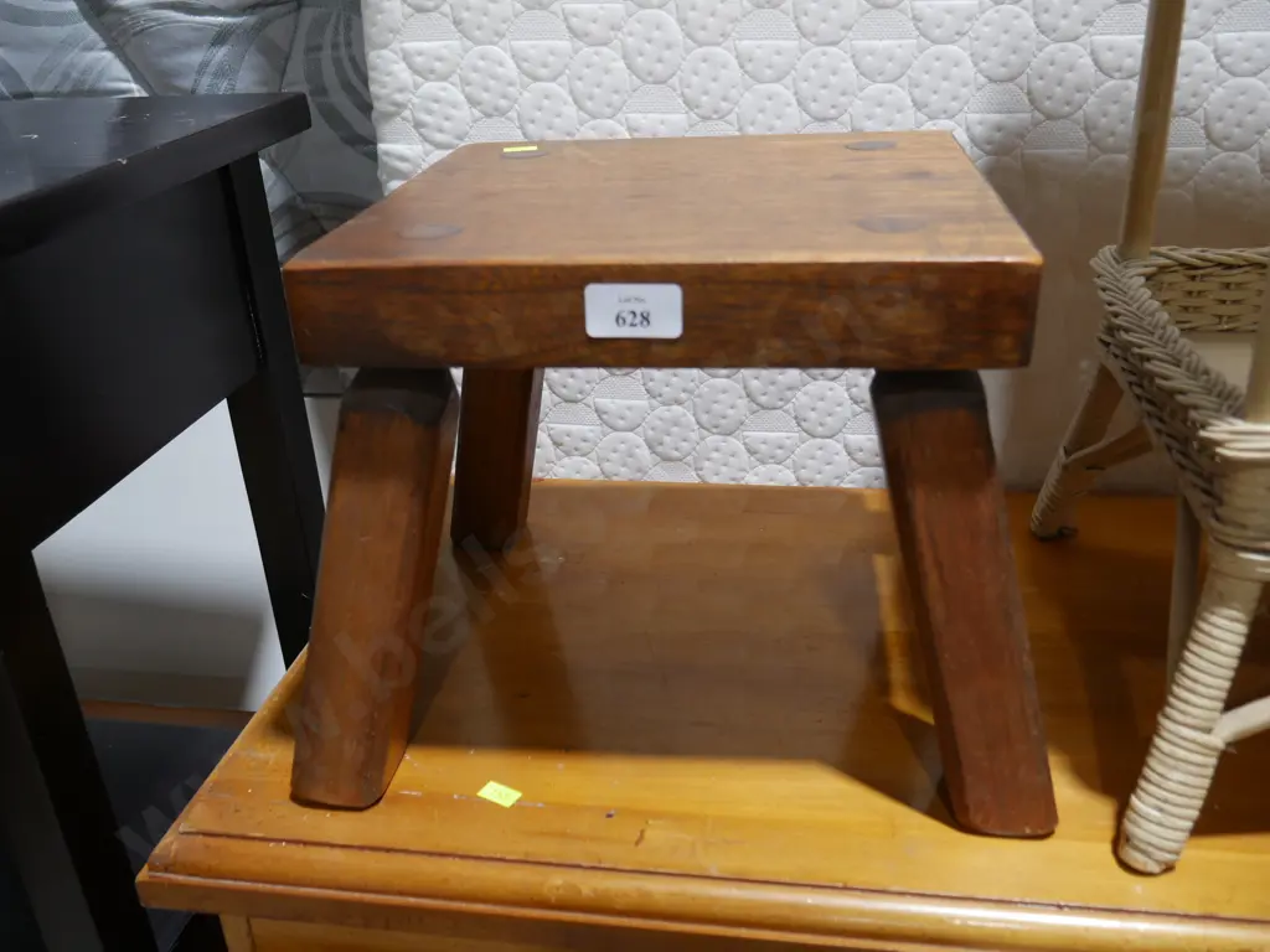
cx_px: 635
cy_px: 476
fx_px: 1174
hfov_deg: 56.8
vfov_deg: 44.2
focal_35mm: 32
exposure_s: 1/60
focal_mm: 16
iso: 320
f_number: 3.6
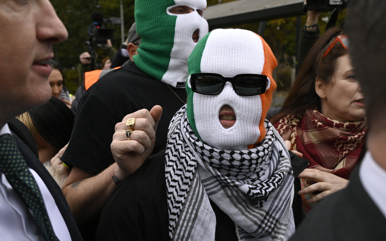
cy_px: 119
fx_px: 389
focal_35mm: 37
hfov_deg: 52.6
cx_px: 216
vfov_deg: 34.4
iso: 720
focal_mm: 24
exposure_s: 1/1000
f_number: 4
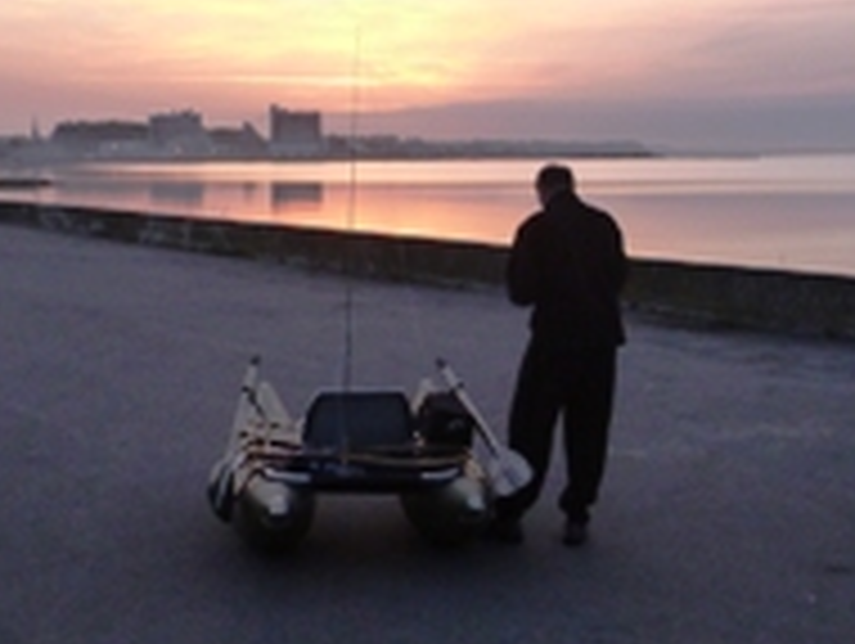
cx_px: 652
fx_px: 1632
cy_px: 257
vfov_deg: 22.3
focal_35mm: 66
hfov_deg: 28.9
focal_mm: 4.9
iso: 250
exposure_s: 1/60
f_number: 3.3
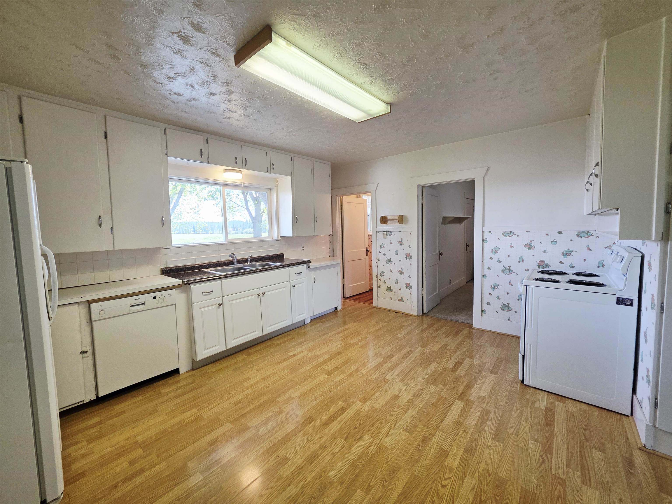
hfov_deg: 106.2
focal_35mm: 13
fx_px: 252
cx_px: 336
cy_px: 252
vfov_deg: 89.9
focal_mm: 2.2
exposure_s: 1/120
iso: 100
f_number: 1.9
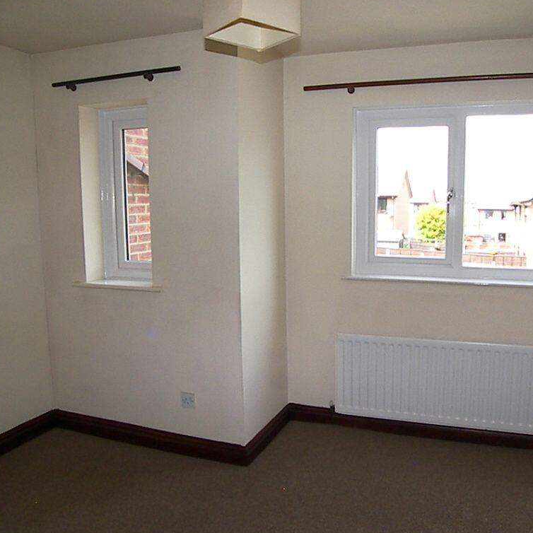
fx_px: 523
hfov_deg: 53.6
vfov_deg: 54.0
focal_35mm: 30
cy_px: 266
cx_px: 322
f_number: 8
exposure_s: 1/80
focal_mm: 5.3
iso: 400
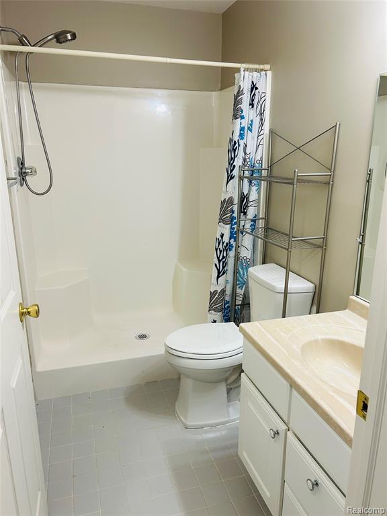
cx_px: 194
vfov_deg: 67.3
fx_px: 388
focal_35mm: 26
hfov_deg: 53.1
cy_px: 258
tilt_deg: -15.7
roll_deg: -1.3
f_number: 1.5
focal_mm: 5.7
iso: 125
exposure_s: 1/120
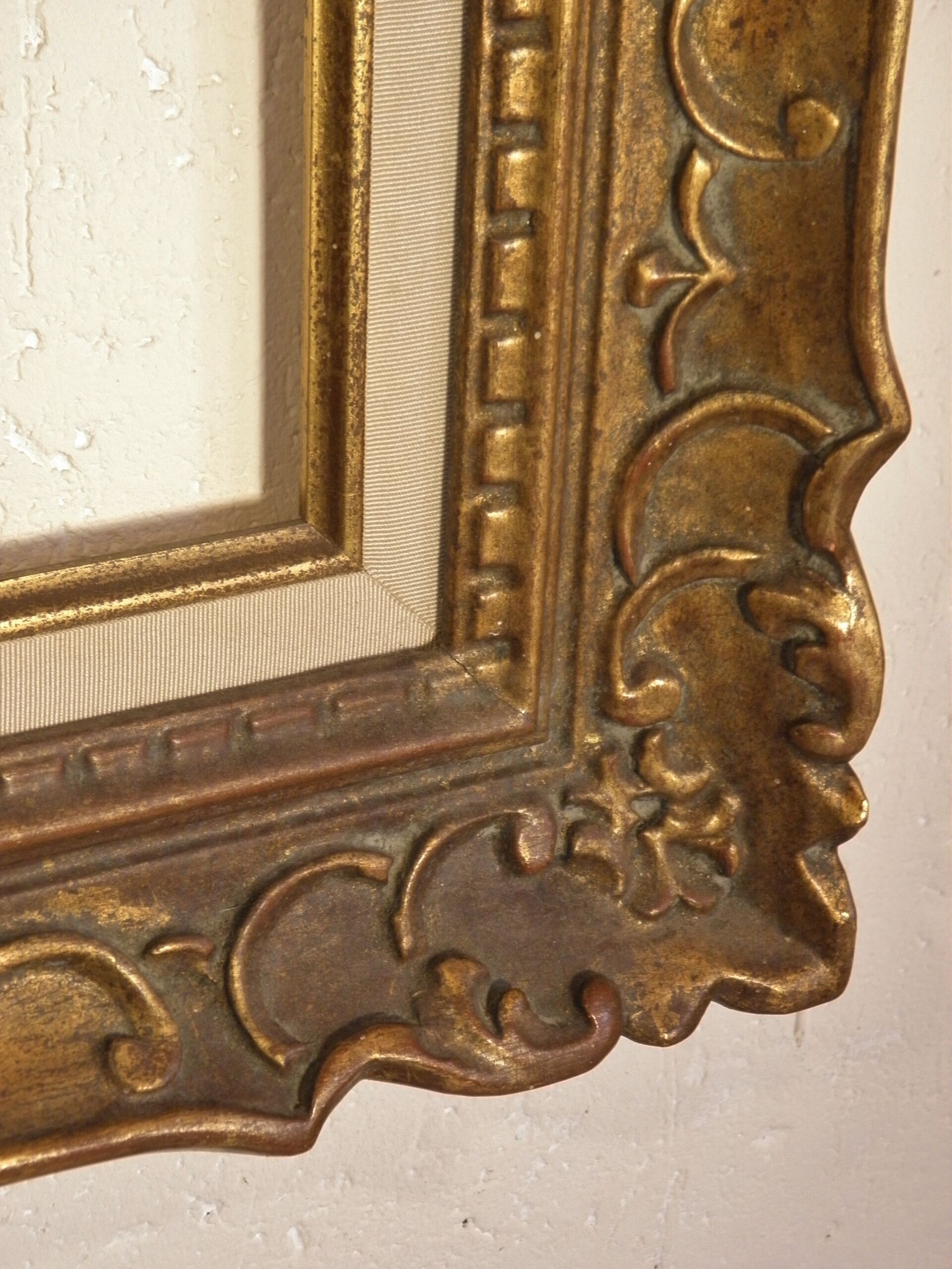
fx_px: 2934
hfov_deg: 18.4
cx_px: 476
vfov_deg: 24.4
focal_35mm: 80
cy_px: 634
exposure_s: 1/30
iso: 200
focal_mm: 14.3
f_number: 4.4
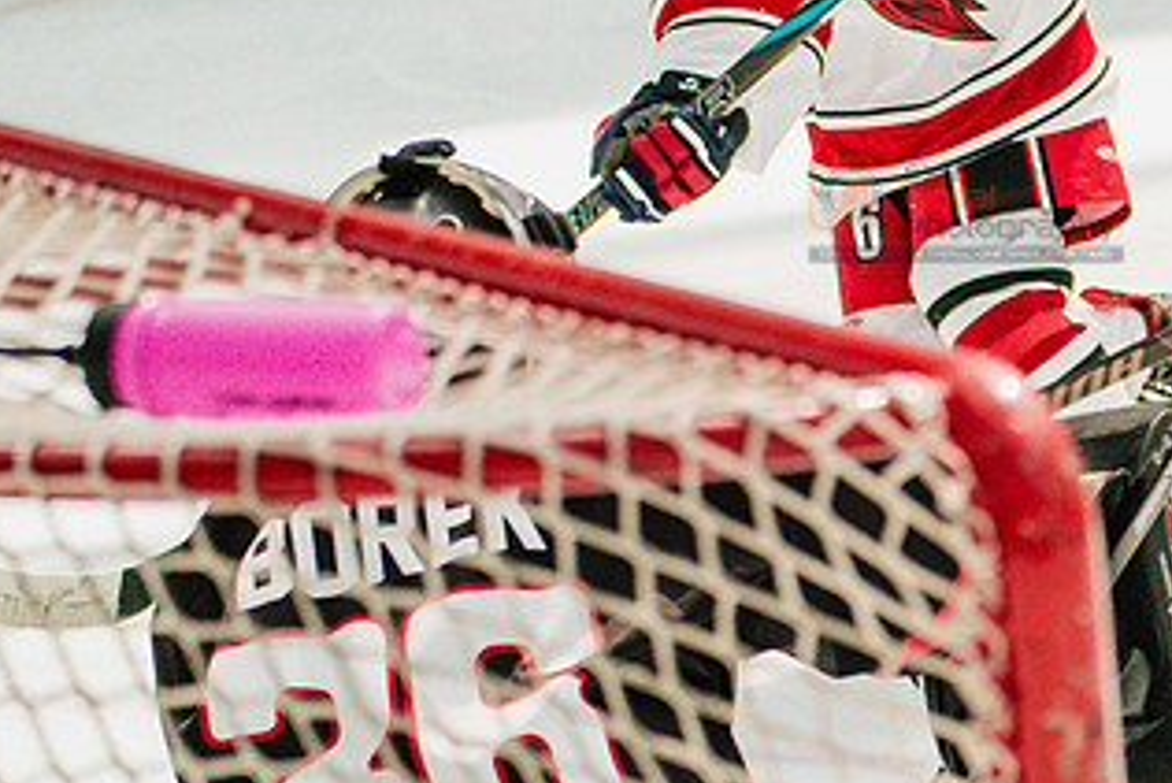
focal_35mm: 383
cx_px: 1729
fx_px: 12474
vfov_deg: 3.6
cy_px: 371
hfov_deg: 5.3
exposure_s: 1/2500
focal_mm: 120
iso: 1600
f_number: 4
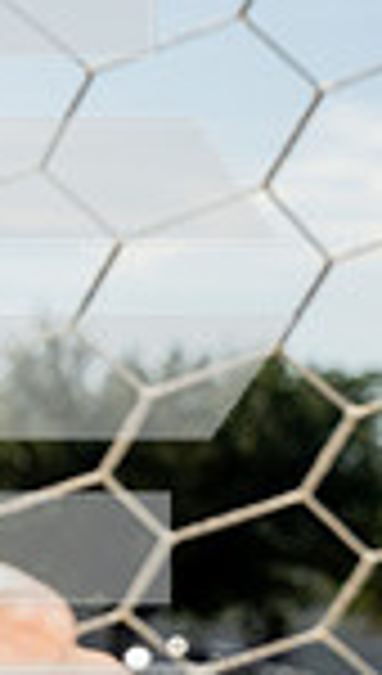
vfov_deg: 7.8
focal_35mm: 275
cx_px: -849
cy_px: 556
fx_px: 4924
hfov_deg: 4.3
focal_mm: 68
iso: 200
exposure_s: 1/250
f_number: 11
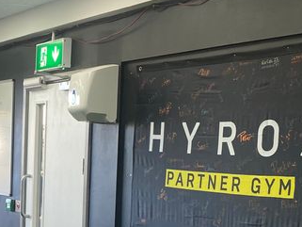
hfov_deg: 20.1
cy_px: 215
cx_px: -84
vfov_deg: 16.2
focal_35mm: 90
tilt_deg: -5.3
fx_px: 785
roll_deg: -2.8
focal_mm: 4.25
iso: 50
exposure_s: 1/100
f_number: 1.8
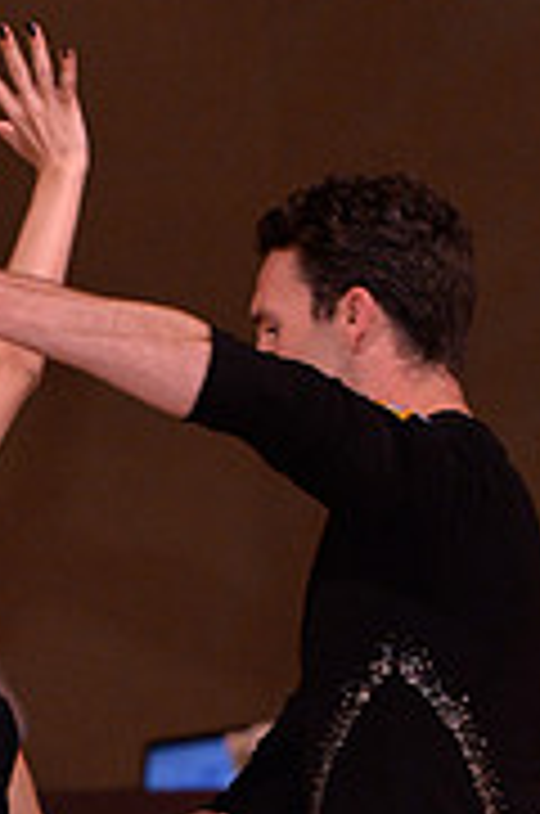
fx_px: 8808
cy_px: 1129
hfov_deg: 3.5
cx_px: 290
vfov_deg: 5.3
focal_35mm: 390
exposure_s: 1/250
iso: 2000
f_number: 5
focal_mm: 122
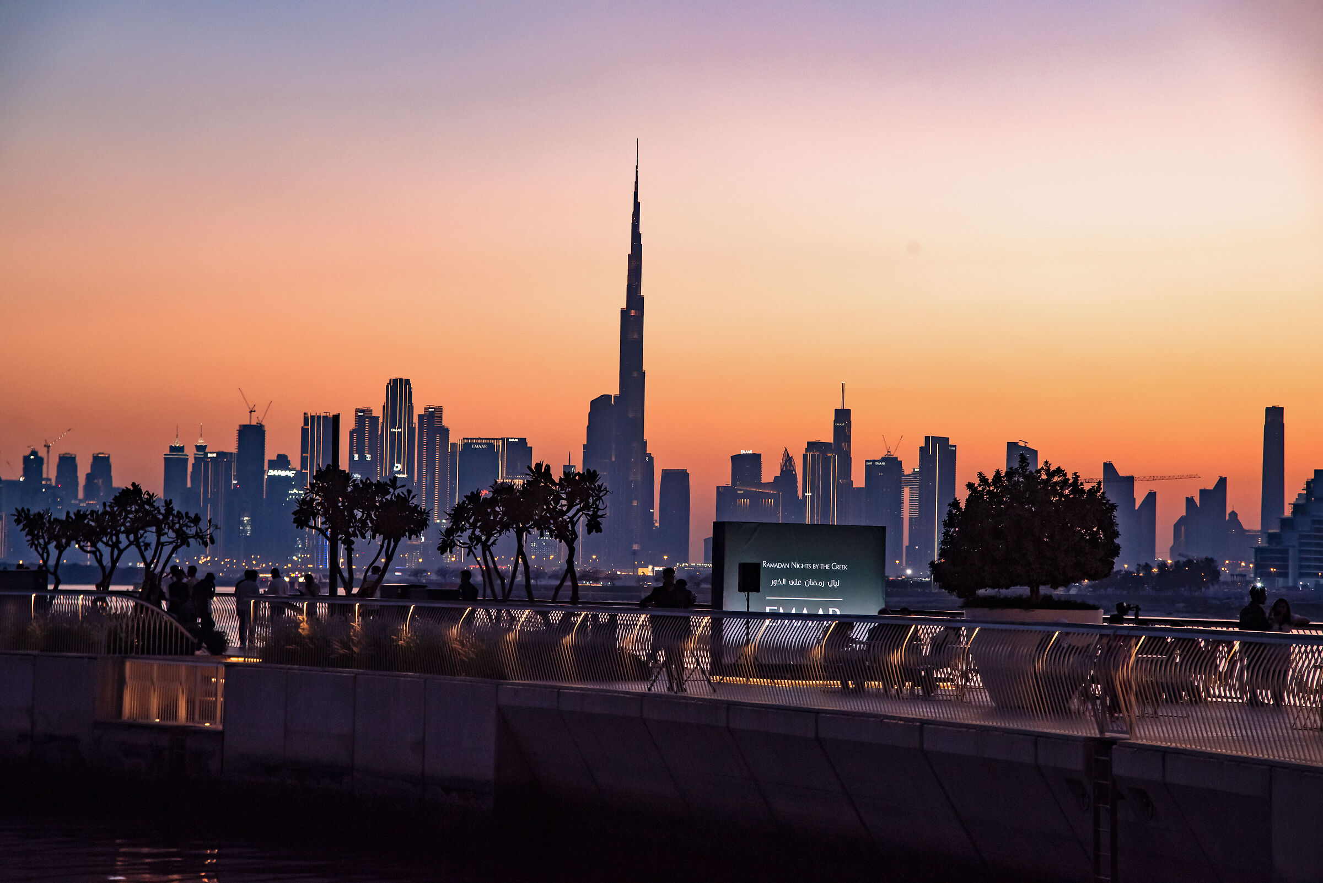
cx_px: 662
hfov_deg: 19.4
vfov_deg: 13.1
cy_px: 442
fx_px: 3860
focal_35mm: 105
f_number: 6.3
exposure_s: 1/100
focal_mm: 105
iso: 1250
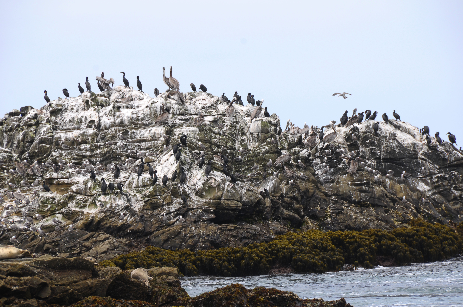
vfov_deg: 4.6
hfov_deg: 6.9
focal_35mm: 300
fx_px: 3854
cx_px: 232
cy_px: 154
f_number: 9
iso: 200
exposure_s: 1/320
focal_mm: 200
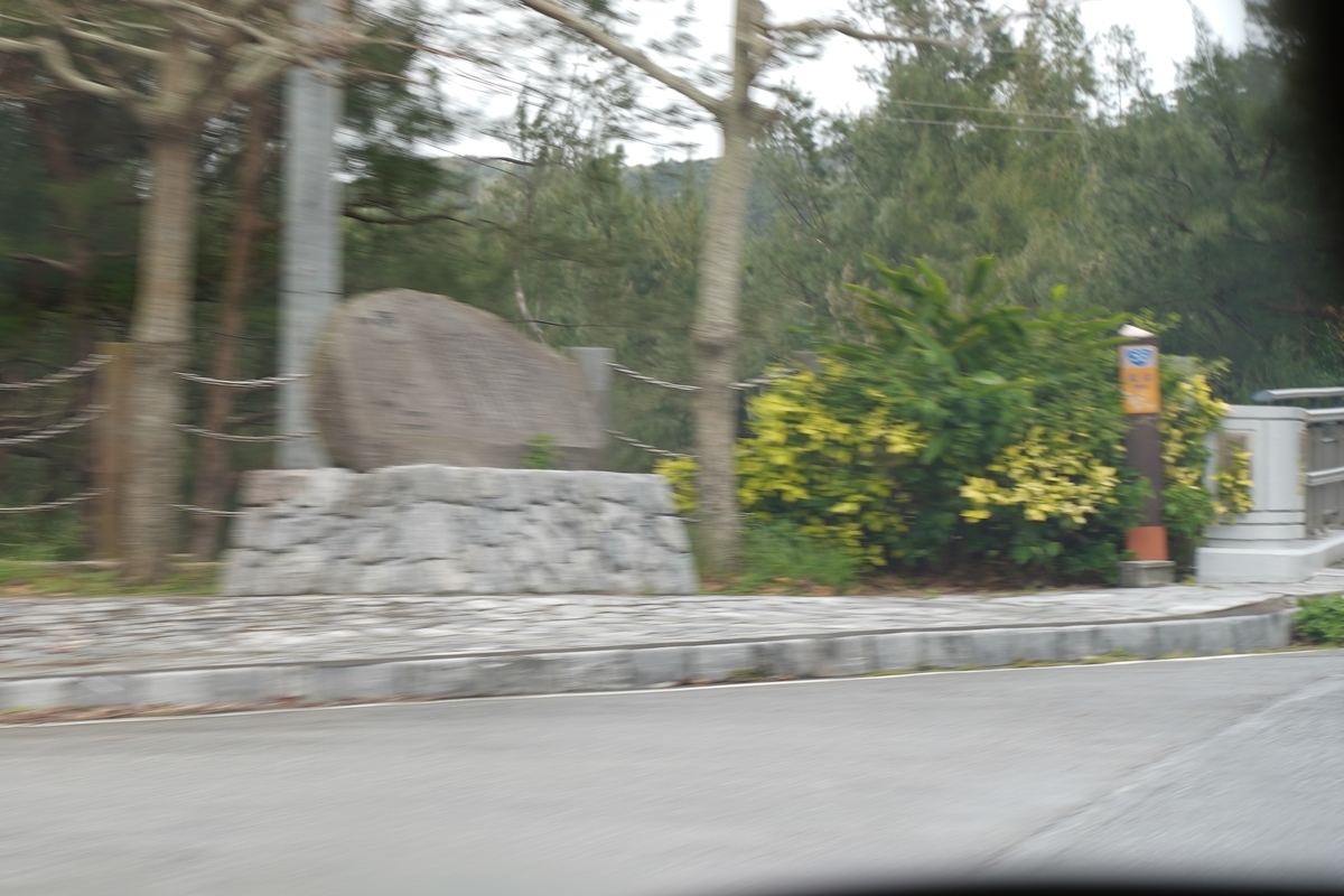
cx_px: 672
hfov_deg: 27.0
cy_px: 448
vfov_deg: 18.2
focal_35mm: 75
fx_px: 2800
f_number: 5
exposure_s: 1/25
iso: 64
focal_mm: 75
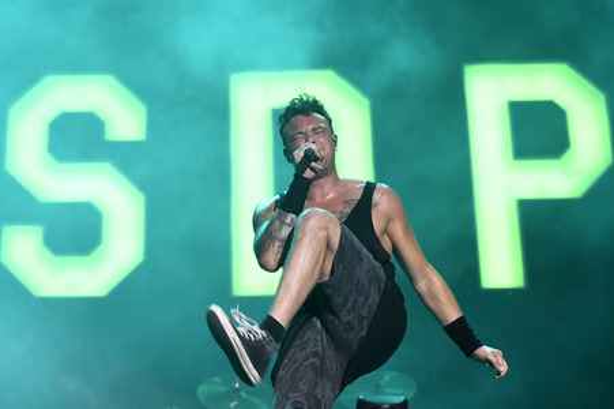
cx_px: 307
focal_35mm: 70
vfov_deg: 19.4
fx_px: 1193
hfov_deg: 28.9
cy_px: 204
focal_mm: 70
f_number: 4
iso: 1600
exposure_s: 1/500
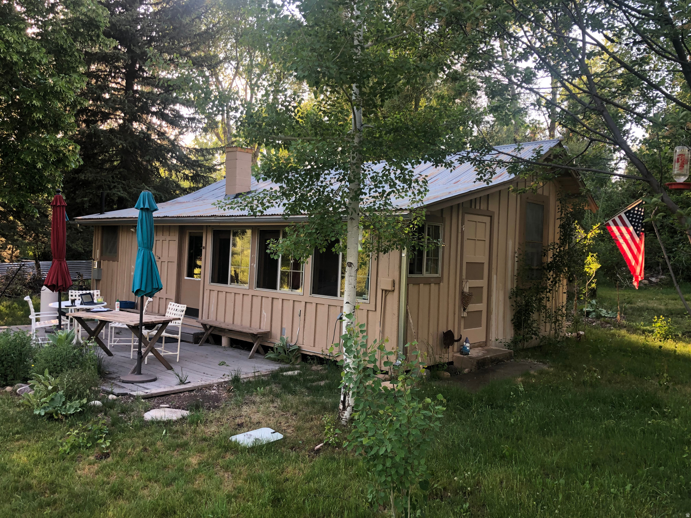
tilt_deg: -0.5
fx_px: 559
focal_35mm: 28
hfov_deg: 63.4
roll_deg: -2.0
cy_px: 259
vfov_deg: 49.7
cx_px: 346
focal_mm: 3.99
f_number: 1.8
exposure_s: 1/120
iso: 40
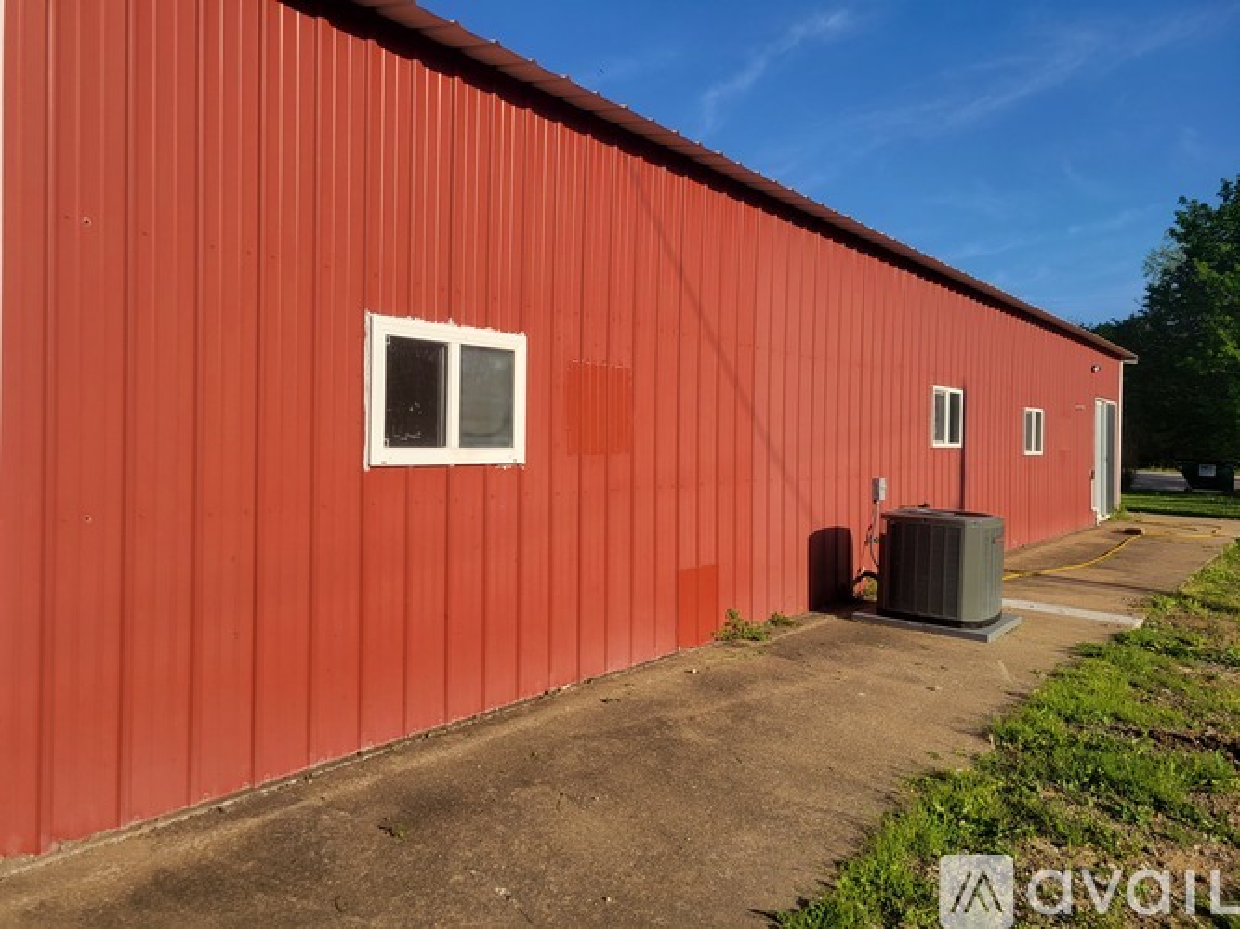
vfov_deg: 53.0
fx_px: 931
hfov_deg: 67.3
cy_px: 464
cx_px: 620
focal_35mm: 26
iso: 40
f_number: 1.8
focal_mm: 5.4
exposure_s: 1/2321
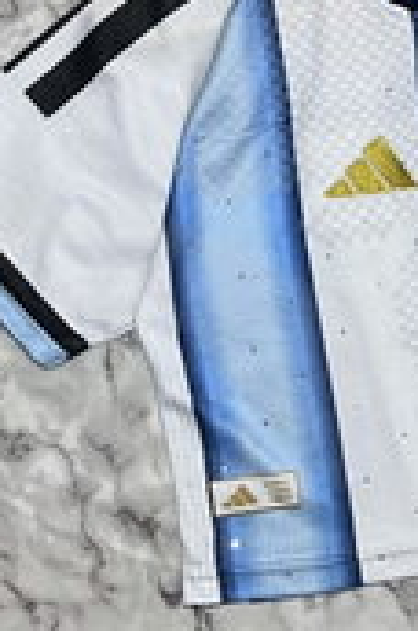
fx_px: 1469
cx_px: 587
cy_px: 233
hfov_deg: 15.2
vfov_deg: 24.2
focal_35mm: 84
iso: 80
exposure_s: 1/50
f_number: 1.6
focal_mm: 5.1
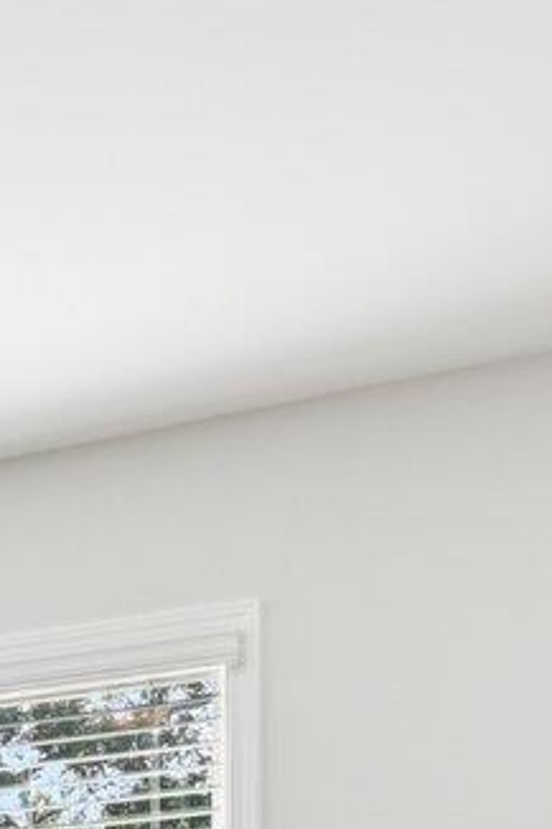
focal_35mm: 88
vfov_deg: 20.6
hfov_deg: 12.4
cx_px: -753
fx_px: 2026
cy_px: 1153
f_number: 8
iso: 100
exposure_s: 1/30
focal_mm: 14
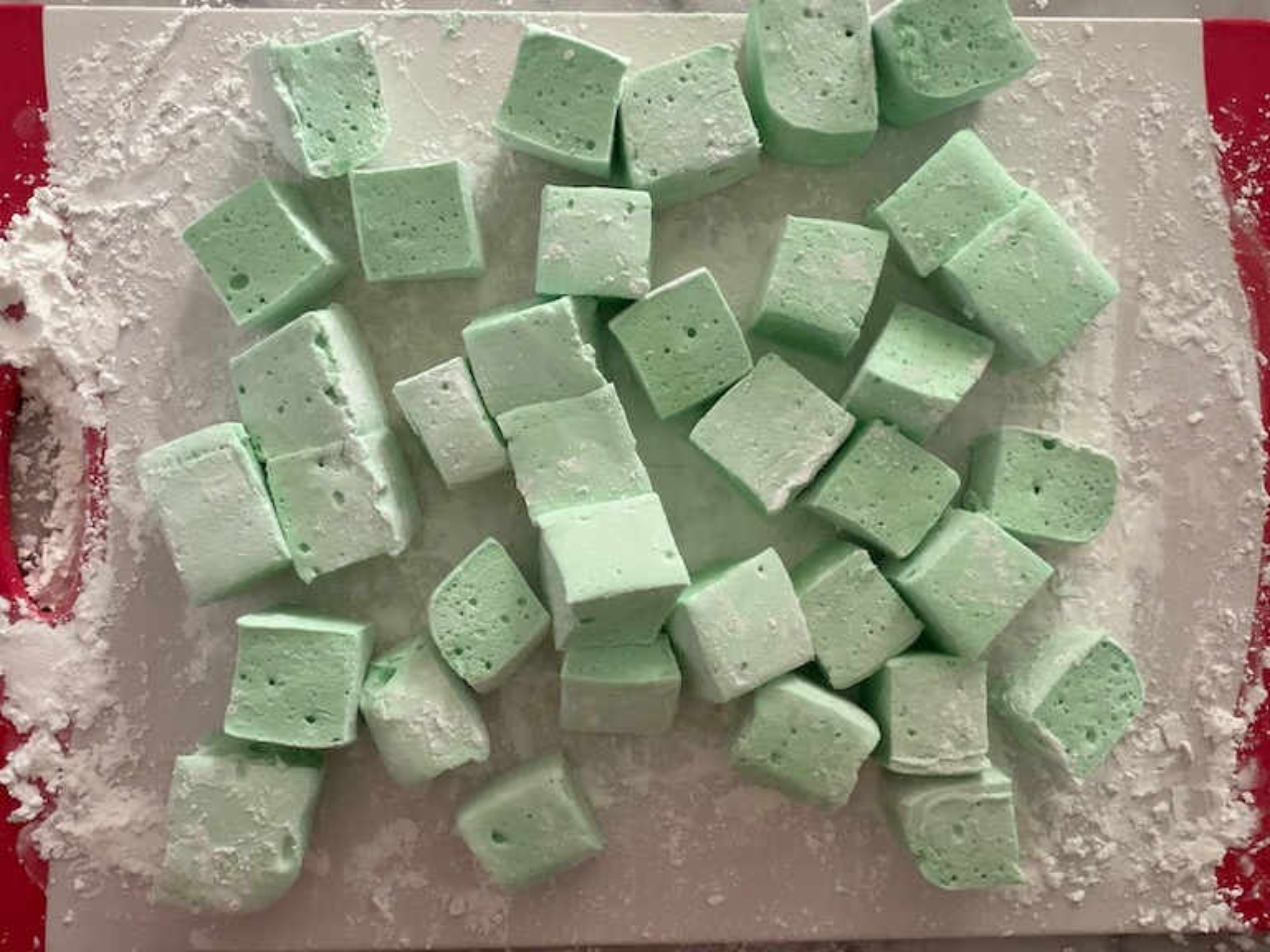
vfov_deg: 46.8
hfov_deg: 60.0
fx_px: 1101
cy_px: 476
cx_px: 635
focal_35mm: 30
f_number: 1.9
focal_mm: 2.71
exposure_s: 1/60
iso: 250
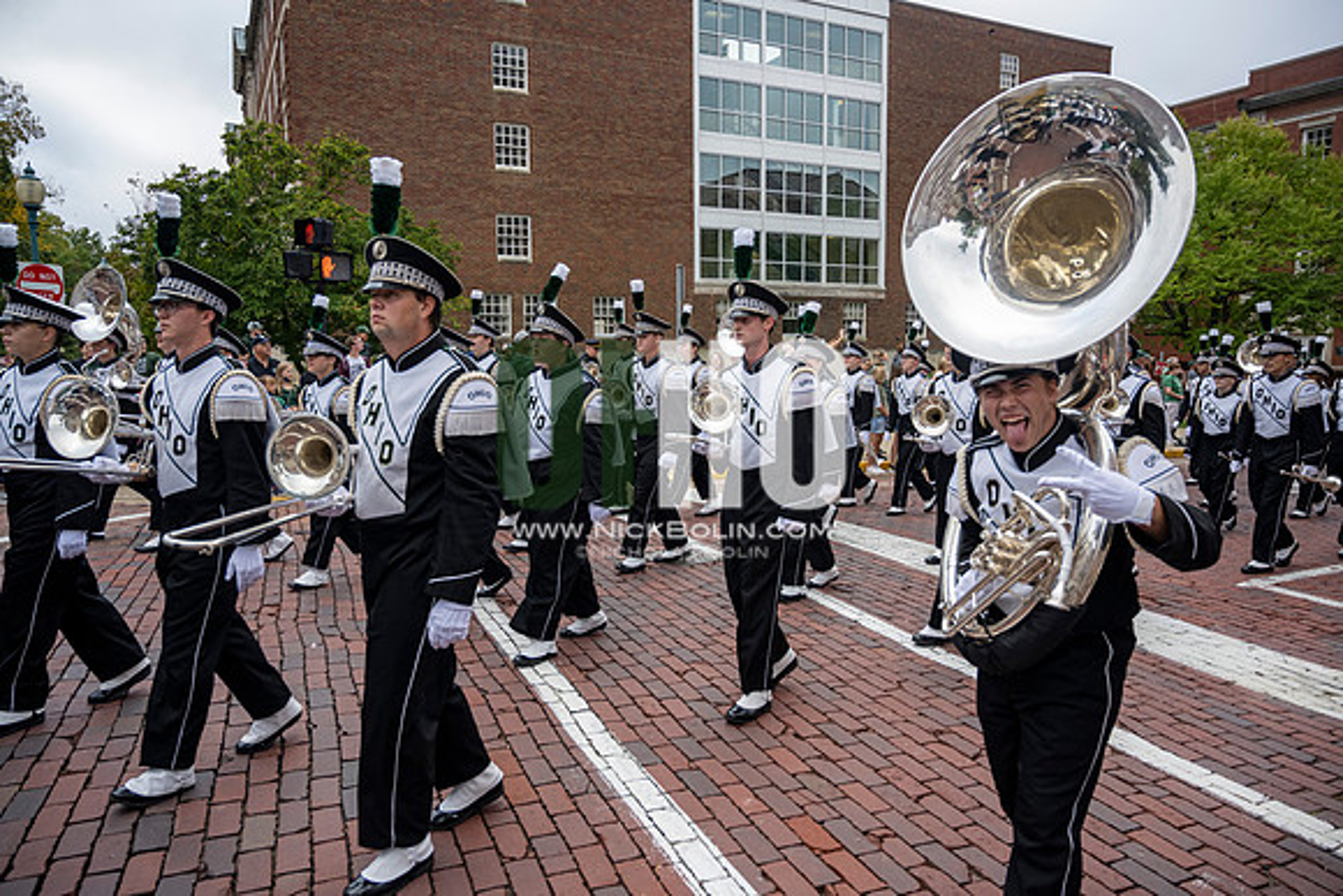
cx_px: 672
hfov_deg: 73.7
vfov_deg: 53.2
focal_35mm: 24
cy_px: 448
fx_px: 896
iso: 500
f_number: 4
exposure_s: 1/1600
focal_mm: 24
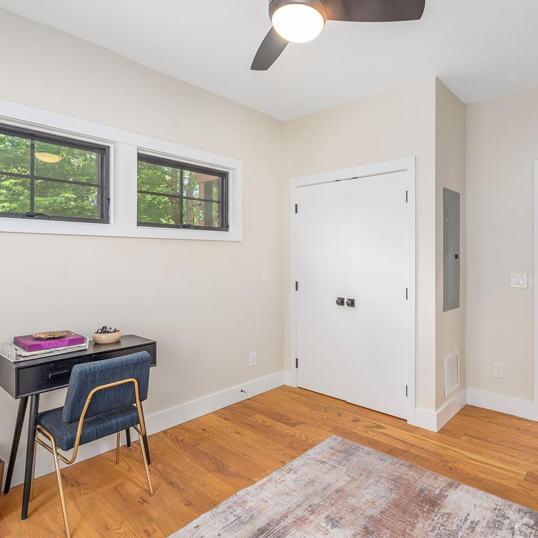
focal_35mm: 20
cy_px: 262
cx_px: 328
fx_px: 352
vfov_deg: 74.8
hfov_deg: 73.8
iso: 320
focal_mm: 14
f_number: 8
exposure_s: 1/80
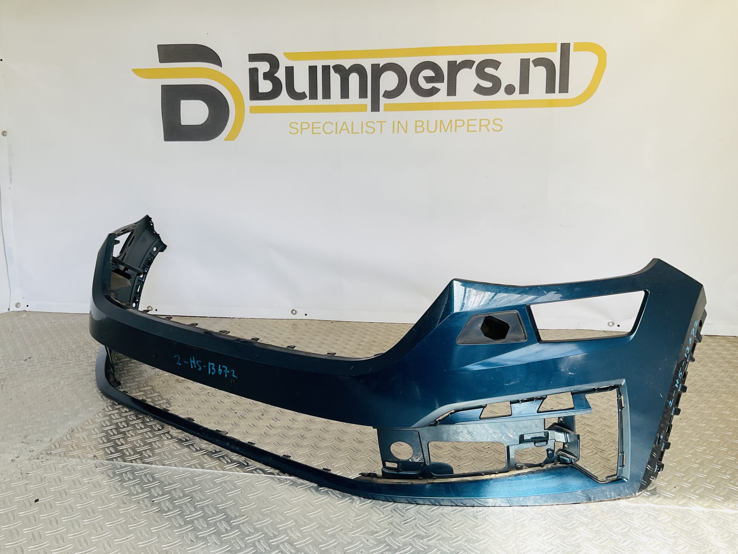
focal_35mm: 29
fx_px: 618
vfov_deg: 48.2
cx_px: 369
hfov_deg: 61.7
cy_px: 277
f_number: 1.8
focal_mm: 3
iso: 16
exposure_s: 1/183
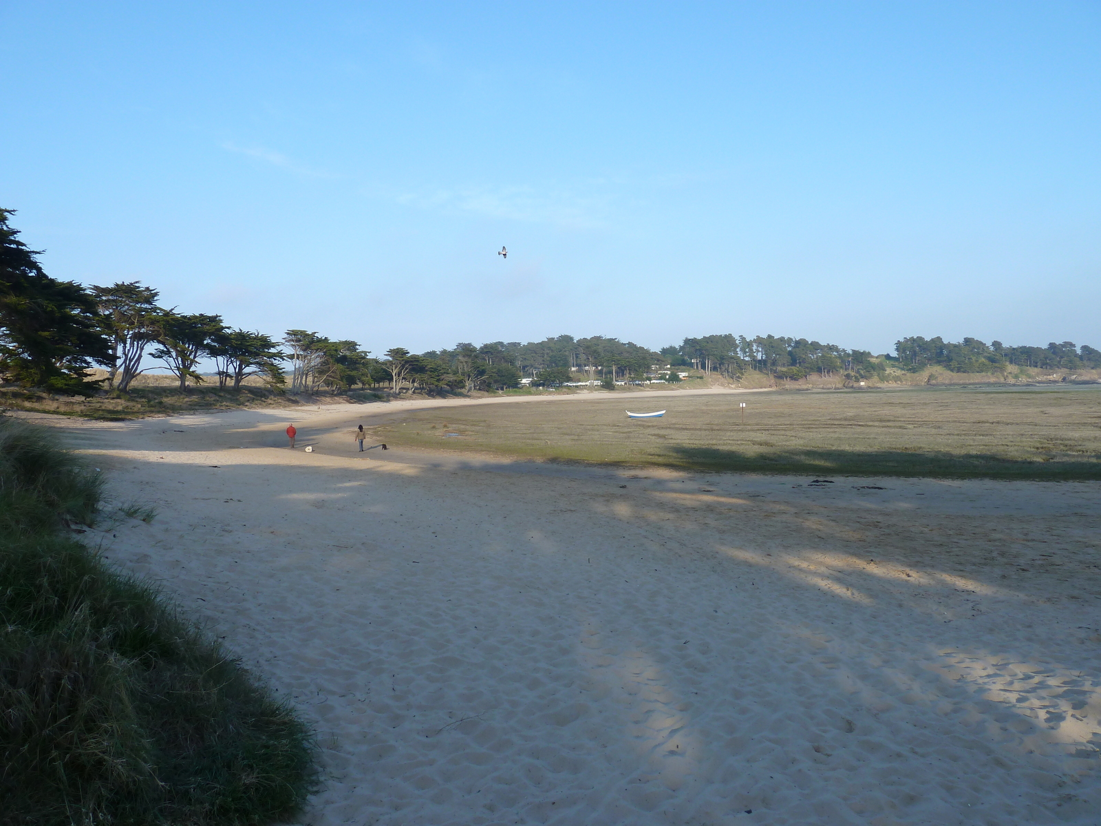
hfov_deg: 69.4
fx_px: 795
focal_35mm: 25
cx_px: 550
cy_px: 413
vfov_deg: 54.9
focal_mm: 4.1
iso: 80
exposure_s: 1/320
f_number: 4
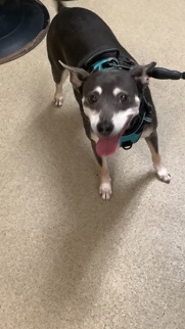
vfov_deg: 46.4
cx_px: 112
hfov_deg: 27.0
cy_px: 155
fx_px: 384
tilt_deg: -52.0
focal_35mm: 44
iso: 250
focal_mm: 3.3
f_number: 2.4
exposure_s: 1/50
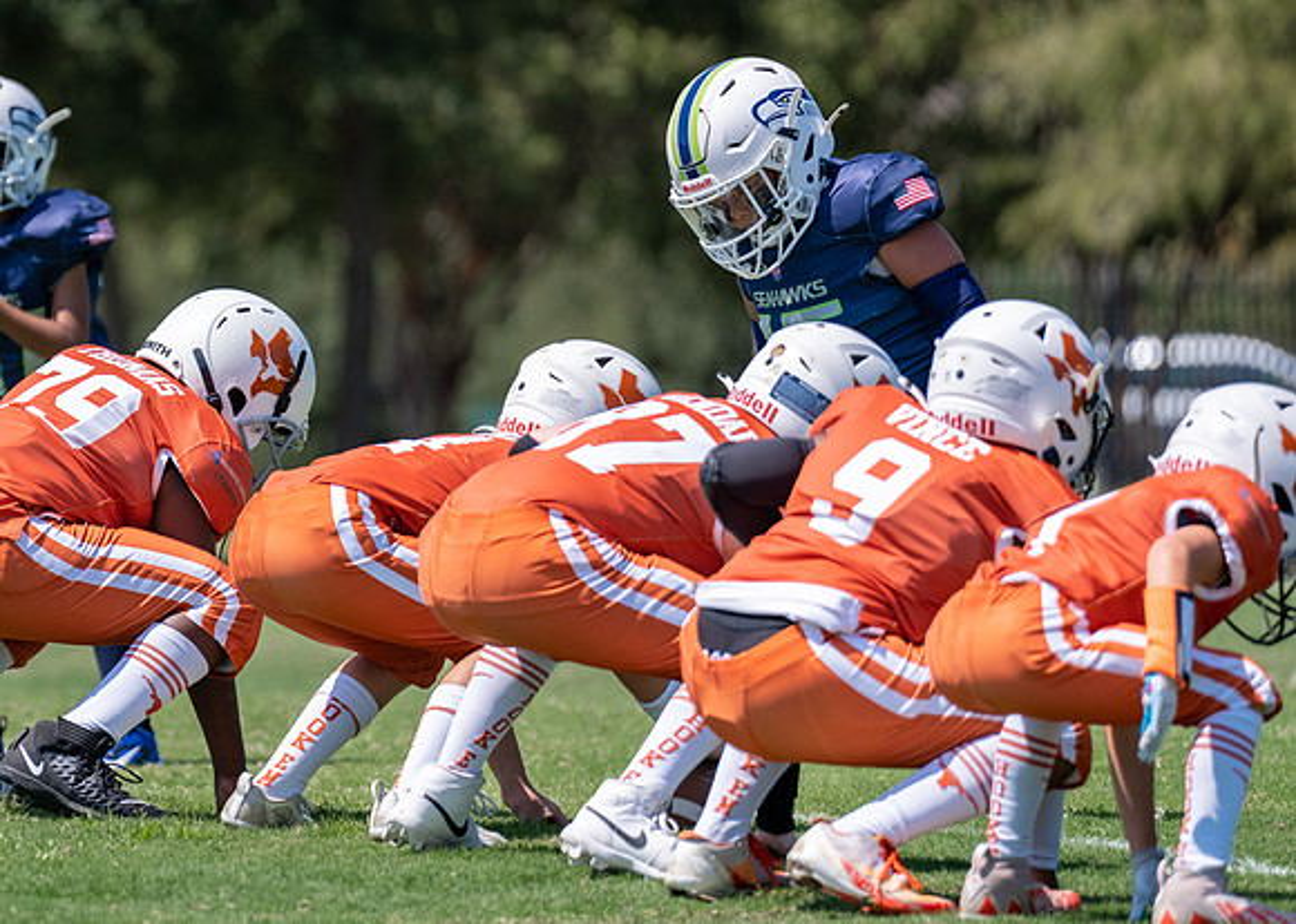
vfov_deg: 3.7
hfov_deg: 5.2
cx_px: 21
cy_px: 260
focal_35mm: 387
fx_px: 14237
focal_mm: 200
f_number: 2.8
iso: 100
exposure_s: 1/2000
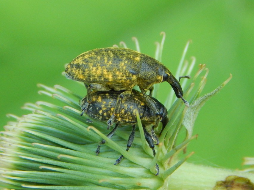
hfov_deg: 12.3
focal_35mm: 160
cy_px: 95
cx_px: 127
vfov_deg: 9.3
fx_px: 1174
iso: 400
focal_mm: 28.7
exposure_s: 1/125
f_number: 5.1
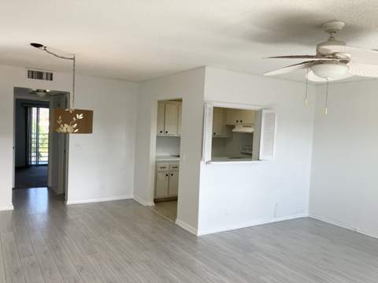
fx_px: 305
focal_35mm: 28
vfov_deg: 49.7
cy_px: 142
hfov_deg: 63.5
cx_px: 189
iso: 25
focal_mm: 3.99
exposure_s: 1/120
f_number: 1.8
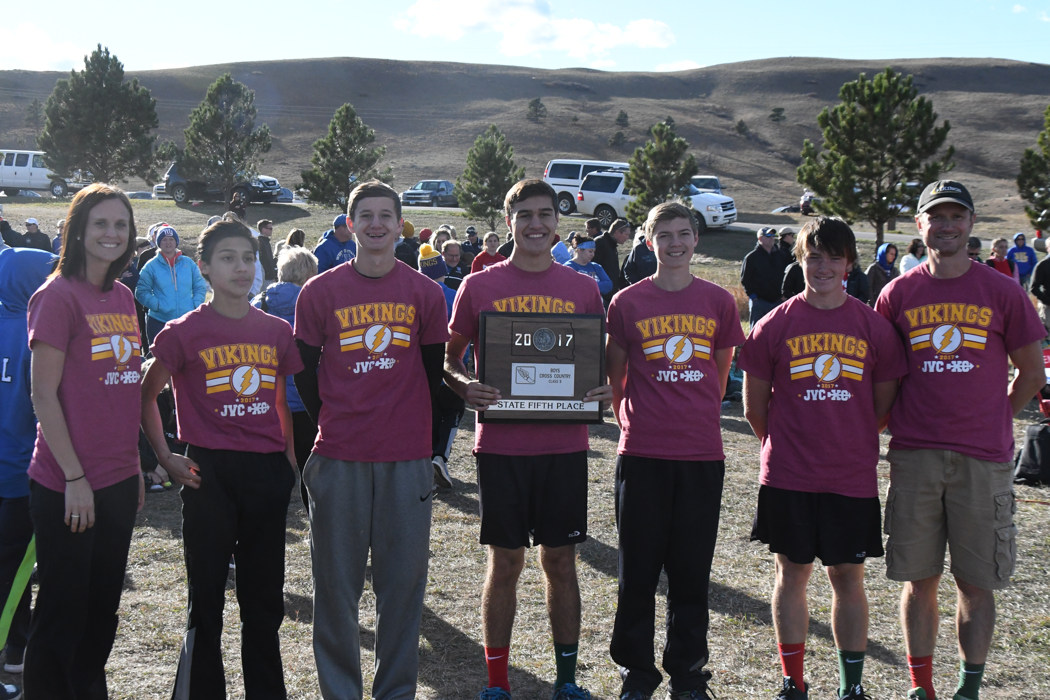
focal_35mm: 49
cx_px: 517
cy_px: 341
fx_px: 1429
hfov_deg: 40.3
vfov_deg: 27.5
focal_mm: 30
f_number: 8
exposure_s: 1/3200
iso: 2500
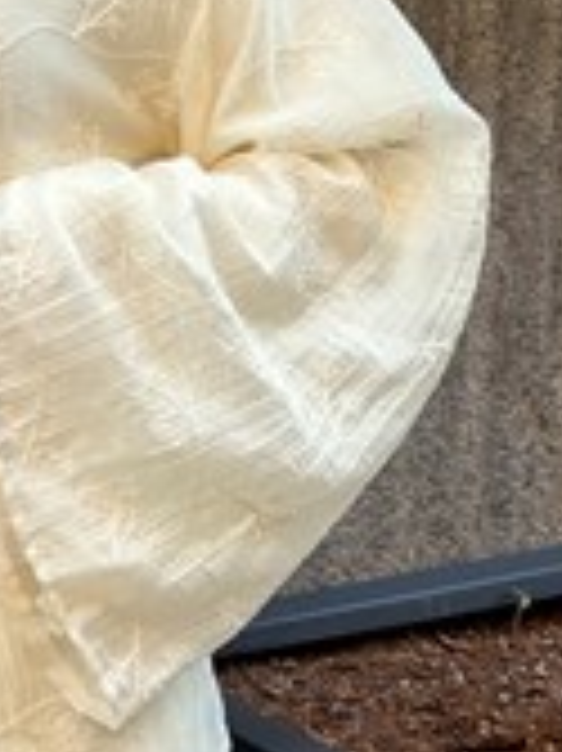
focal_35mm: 153
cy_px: 160
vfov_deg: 12.9
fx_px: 3316
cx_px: -288
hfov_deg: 9.4
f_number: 1.78
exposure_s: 1/282
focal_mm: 6.76
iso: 64
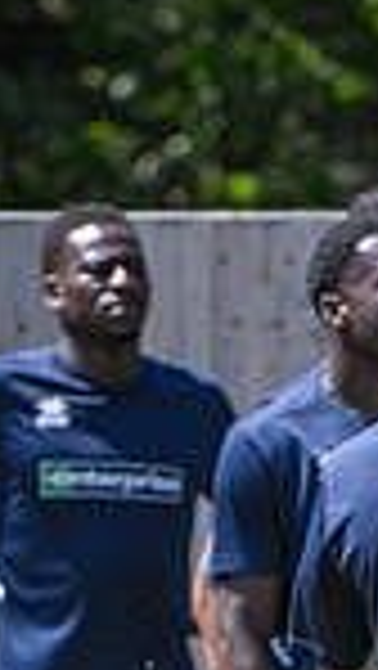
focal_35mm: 1025
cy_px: 999
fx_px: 18233
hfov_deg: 1.2
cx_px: 337
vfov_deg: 2.1
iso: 400
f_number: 4
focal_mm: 200
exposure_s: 1/2000
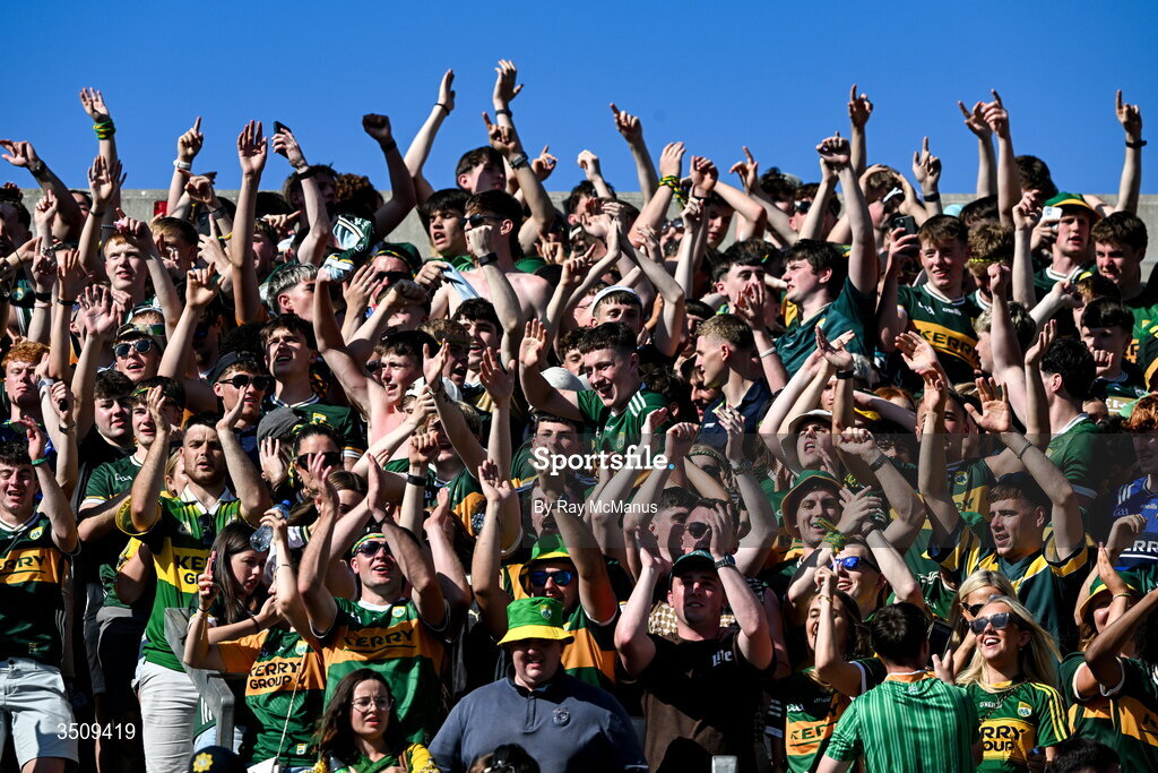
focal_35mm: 400
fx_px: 12868
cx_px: 579
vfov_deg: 3.4
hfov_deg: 5.2
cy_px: 386
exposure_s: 1/2500
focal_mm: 400
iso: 400
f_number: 7.1
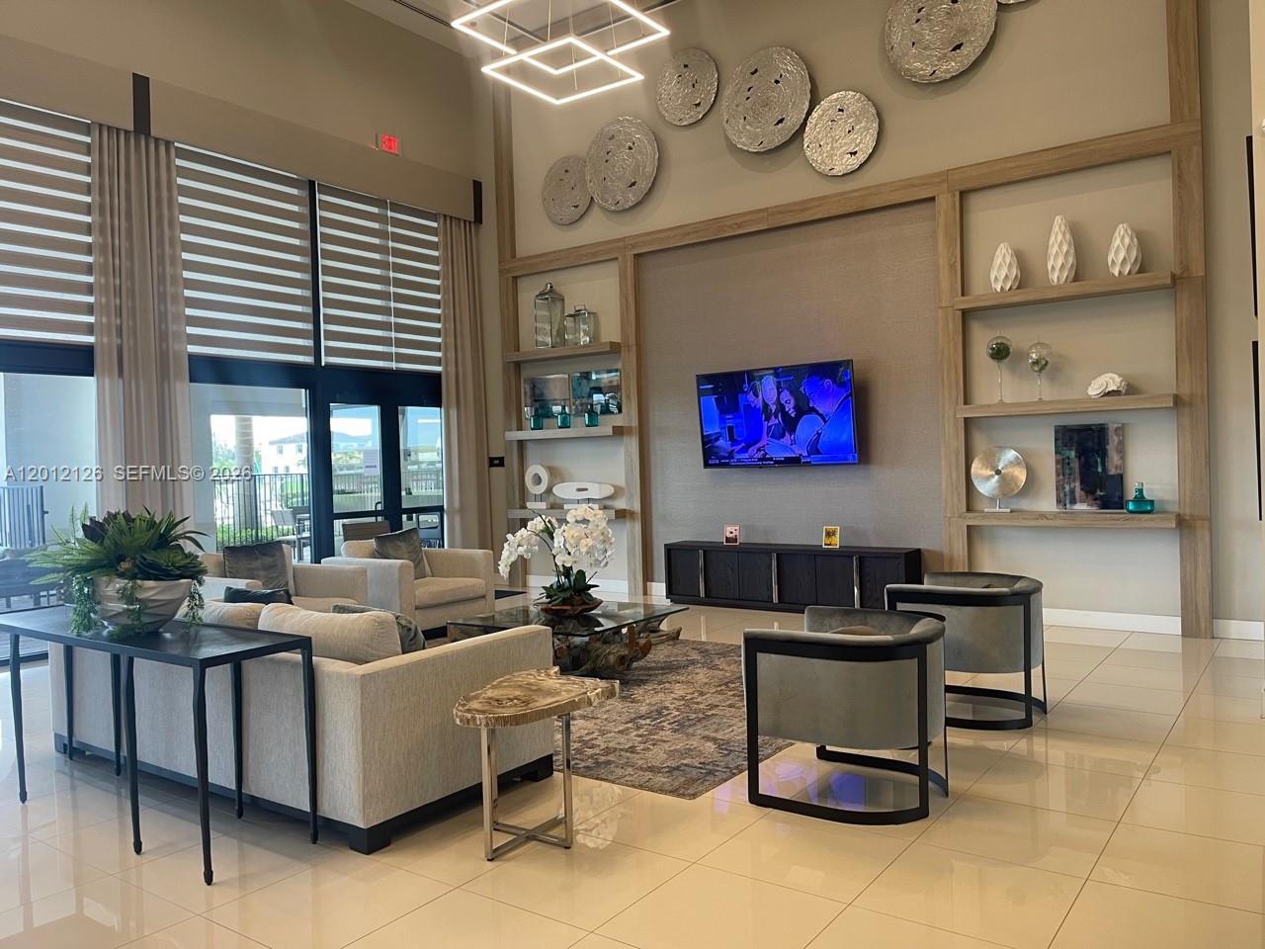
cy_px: 474
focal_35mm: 26
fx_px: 950
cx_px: 632
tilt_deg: -1.0
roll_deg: +1.9
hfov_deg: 67.3
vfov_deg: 53.1
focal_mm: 5.1
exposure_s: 1/60
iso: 80
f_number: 1.6
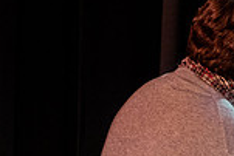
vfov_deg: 2.9
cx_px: 376
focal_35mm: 467
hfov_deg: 4.4
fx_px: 3038
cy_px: 209
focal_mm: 95
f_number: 2.8
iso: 2000
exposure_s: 1/250
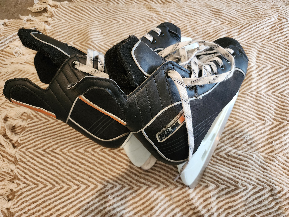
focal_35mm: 23
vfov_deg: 58.9
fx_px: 192
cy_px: 108
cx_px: 144
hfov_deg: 73.9
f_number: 1.8
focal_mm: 6.4
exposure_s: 1/50
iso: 500
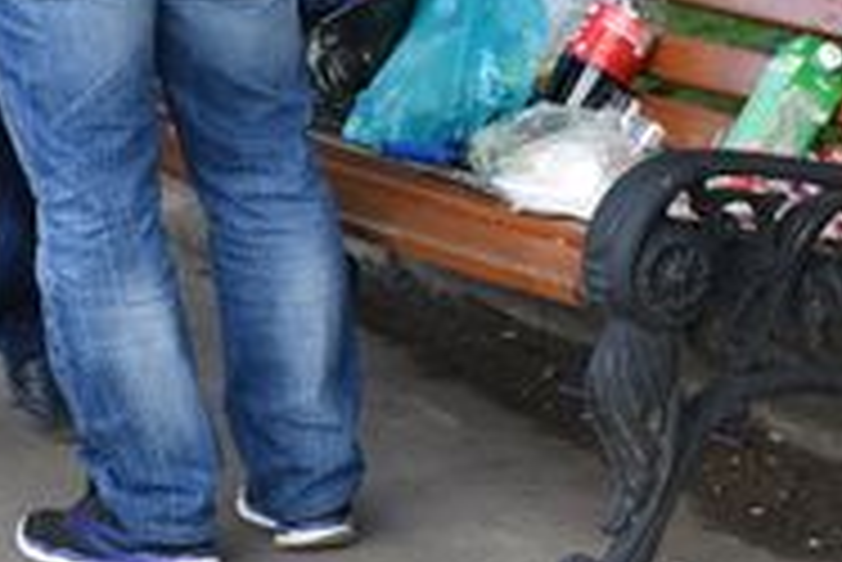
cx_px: 405
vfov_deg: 5.2
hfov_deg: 7.9
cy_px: -301
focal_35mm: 262
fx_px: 6132
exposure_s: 1/640
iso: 250
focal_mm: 70
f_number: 2.8
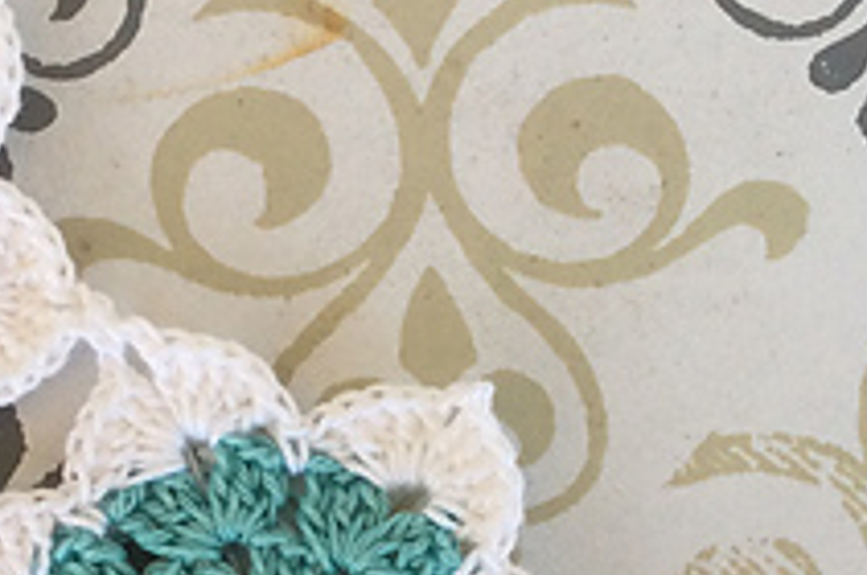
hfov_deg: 20.2
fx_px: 2429
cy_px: 624
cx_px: 267
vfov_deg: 13.3
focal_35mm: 101
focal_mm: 3.3
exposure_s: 1/60
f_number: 2.4
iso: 40
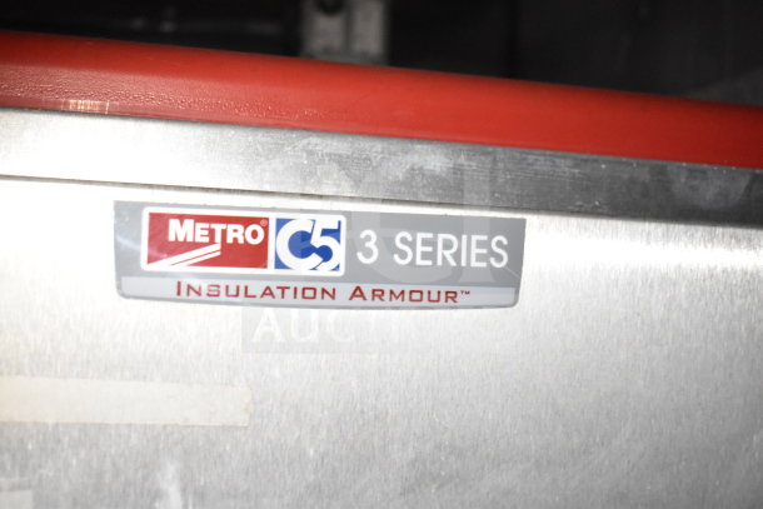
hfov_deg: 46.4
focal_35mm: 42
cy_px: 254
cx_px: 382
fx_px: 890
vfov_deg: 31.9
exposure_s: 1/50
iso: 3600
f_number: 4.2
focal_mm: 28
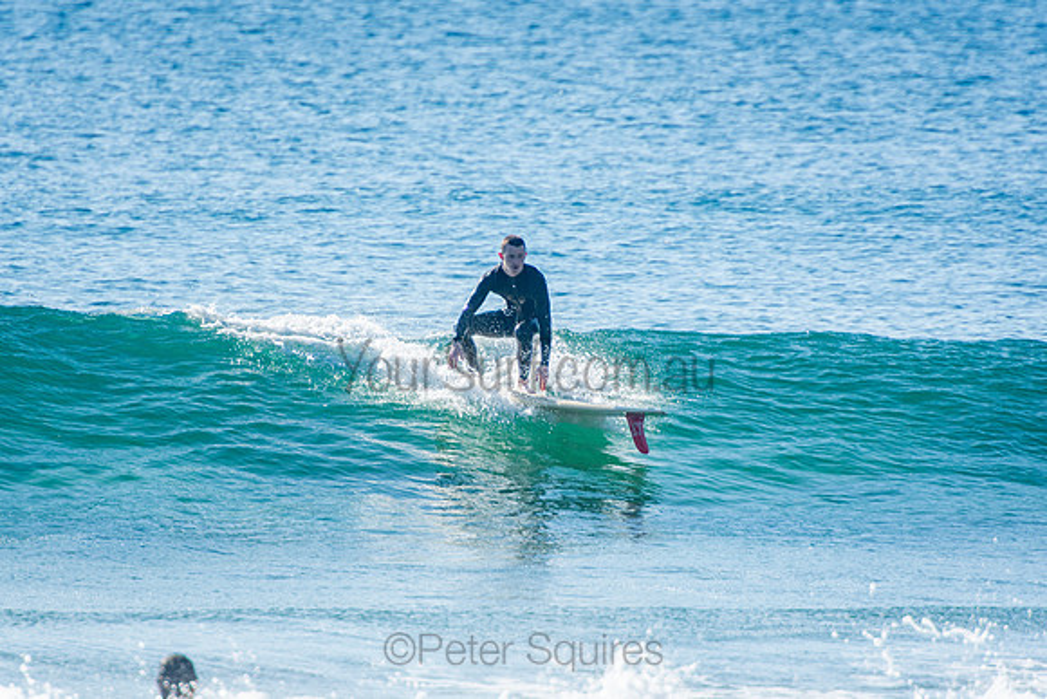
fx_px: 17453
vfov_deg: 2.3
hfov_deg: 3.4
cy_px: 350
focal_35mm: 600
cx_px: 524
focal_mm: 400
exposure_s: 1/1250
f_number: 5.6
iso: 220
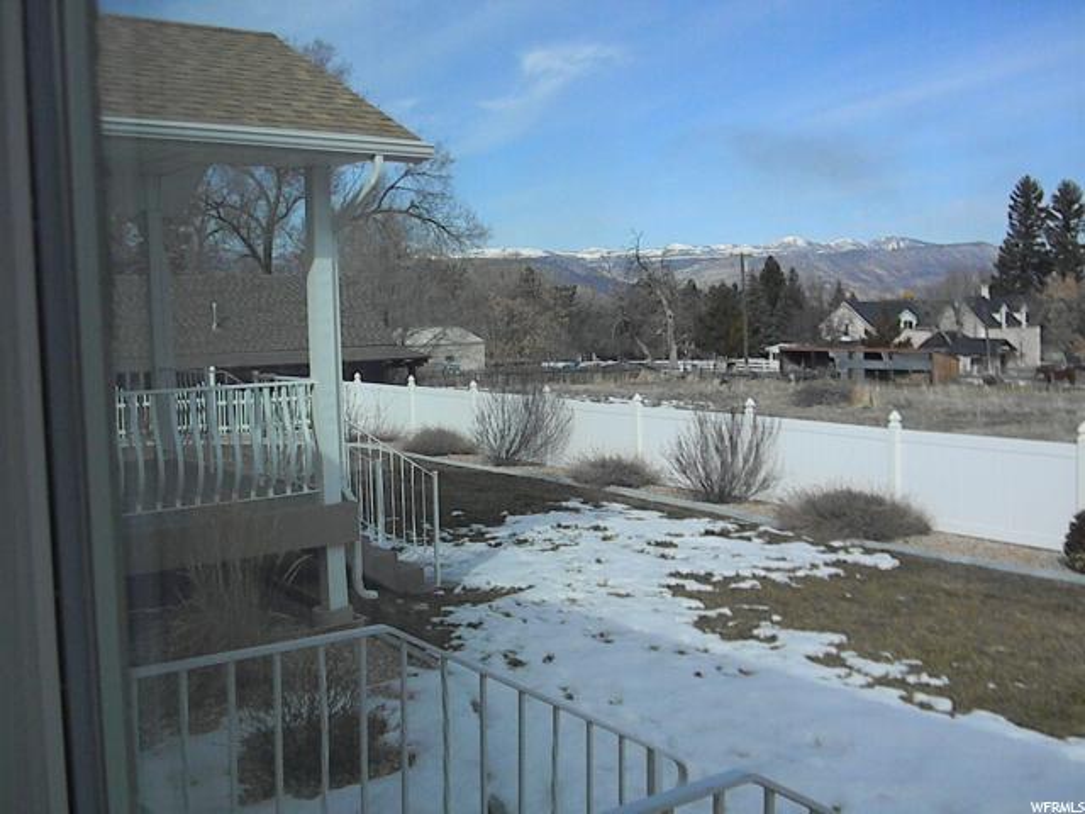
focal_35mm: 35
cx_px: 542
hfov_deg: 52.6
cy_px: 407
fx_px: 1097
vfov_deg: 40.7
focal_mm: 6.4
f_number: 7.4
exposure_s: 1/1335
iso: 658
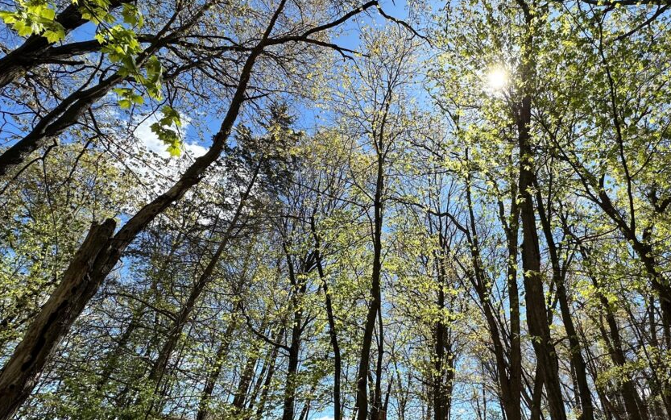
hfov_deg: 86.2
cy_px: 230
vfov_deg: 62.1
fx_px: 348
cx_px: 422
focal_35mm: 19
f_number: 2.2
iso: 40
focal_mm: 2.22
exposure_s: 1/1247
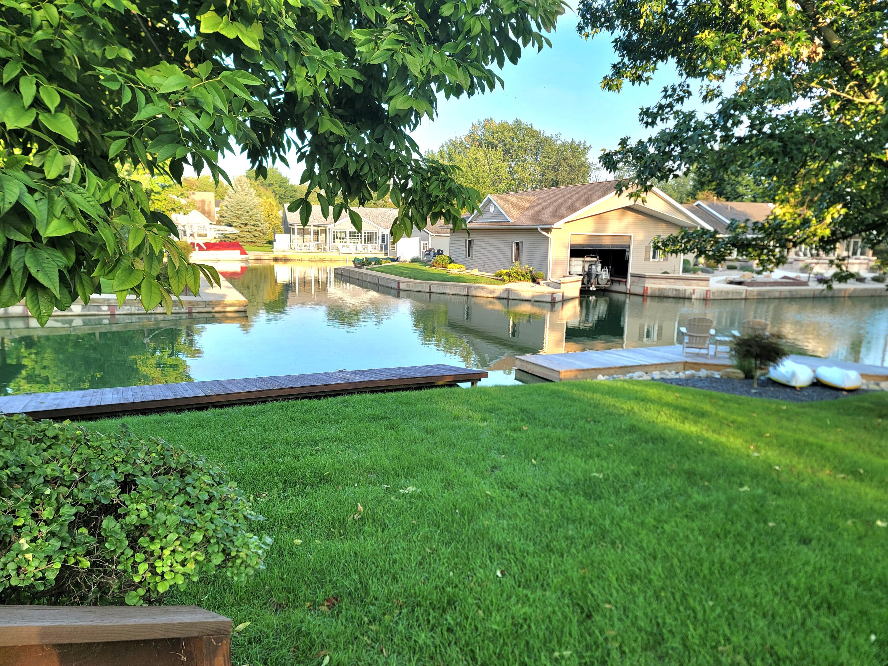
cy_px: 333
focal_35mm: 25
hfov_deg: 69.4
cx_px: 444
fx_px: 641
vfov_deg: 54.9
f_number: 1.8
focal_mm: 7
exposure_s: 1/159
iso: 20
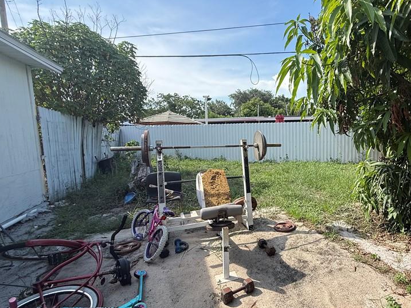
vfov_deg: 66.0
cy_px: 160
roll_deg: +1.0
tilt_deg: -7.1
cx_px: 284
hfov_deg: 78.2
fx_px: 238
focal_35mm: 20
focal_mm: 2.22
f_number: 2.2
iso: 64
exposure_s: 1/1033
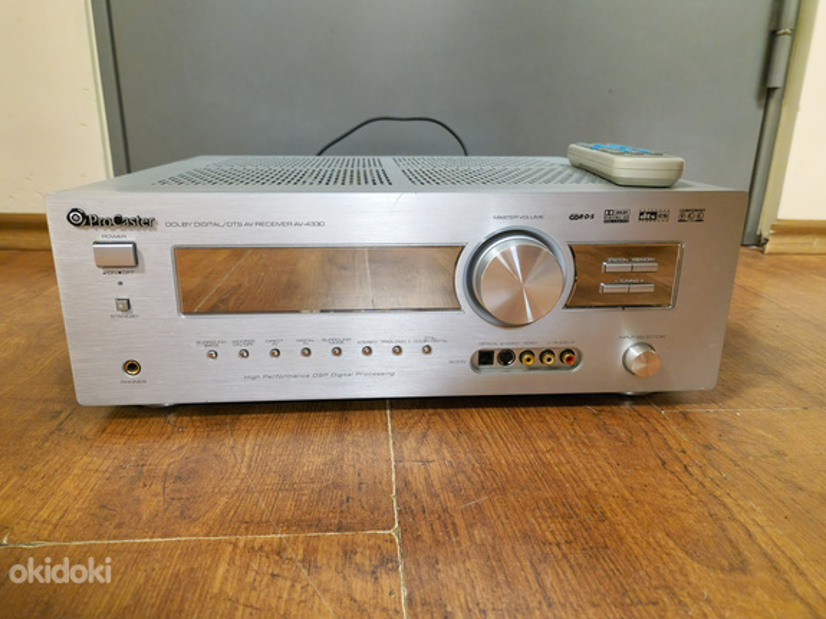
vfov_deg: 56.8
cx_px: 399
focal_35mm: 24
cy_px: 297
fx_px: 573
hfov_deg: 71.6
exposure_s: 1/50
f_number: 1.8
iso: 400
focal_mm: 5.4
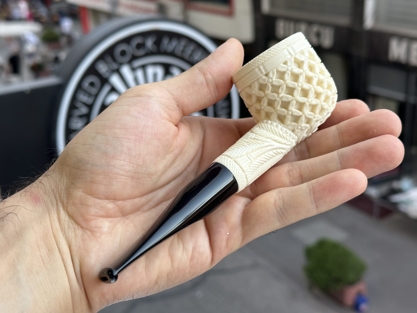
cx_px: 208
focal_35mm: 48
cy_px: 156
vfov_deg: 30.3
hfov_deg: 39.7
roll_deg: +3.5
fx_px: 578
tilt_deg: -22.0
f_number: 1.78
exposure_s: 1/334
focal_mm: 6.86
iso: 64
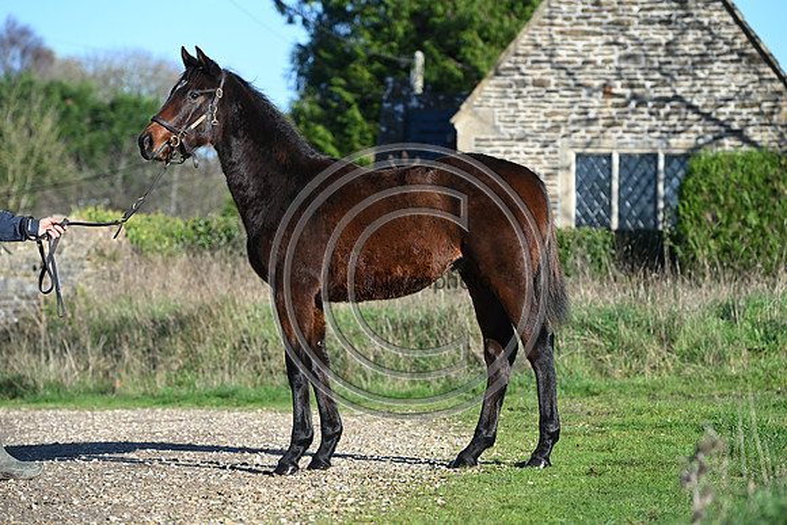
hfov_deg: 14.7
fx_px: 3061
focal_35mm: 140
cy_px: 262
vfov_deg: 9.8
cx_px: 394
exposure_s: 1/1250
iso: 320
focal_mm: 140
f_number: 4.5
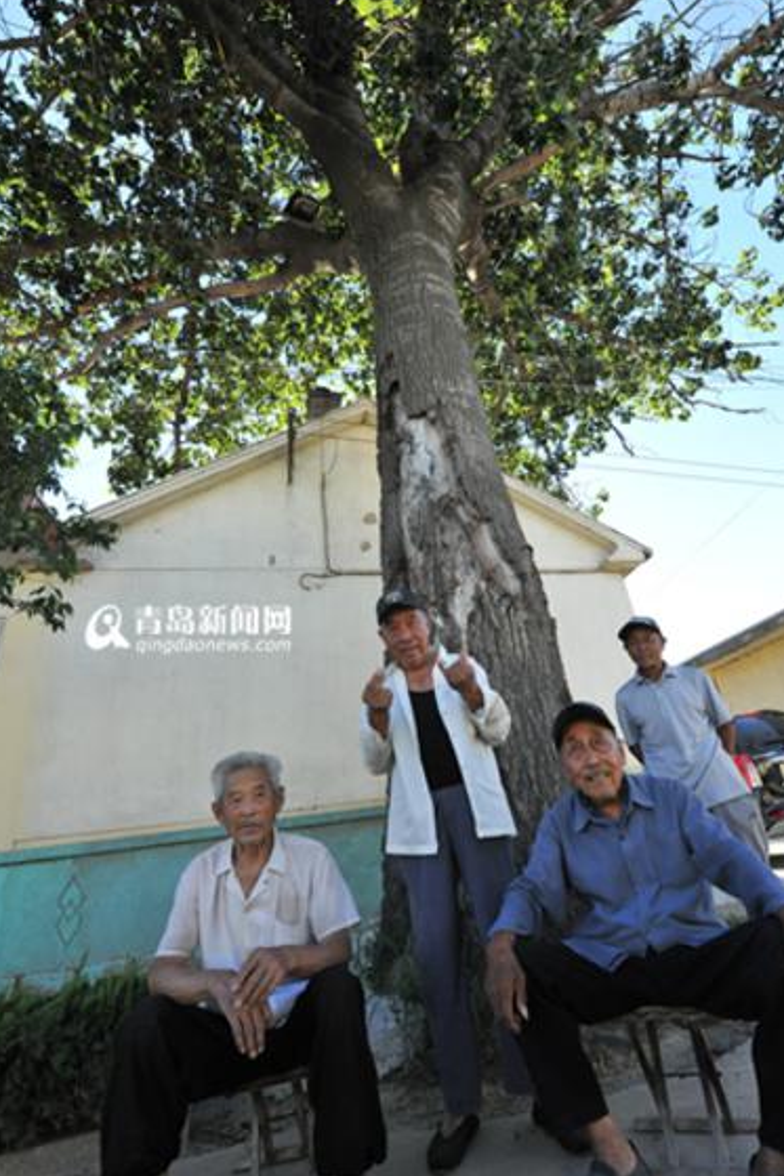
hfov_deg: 73.4
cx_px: 437
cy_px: 575
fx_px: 523
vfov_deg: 96.7
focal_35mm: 16
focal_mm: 14
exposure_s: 1/400
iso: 1000
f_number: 8
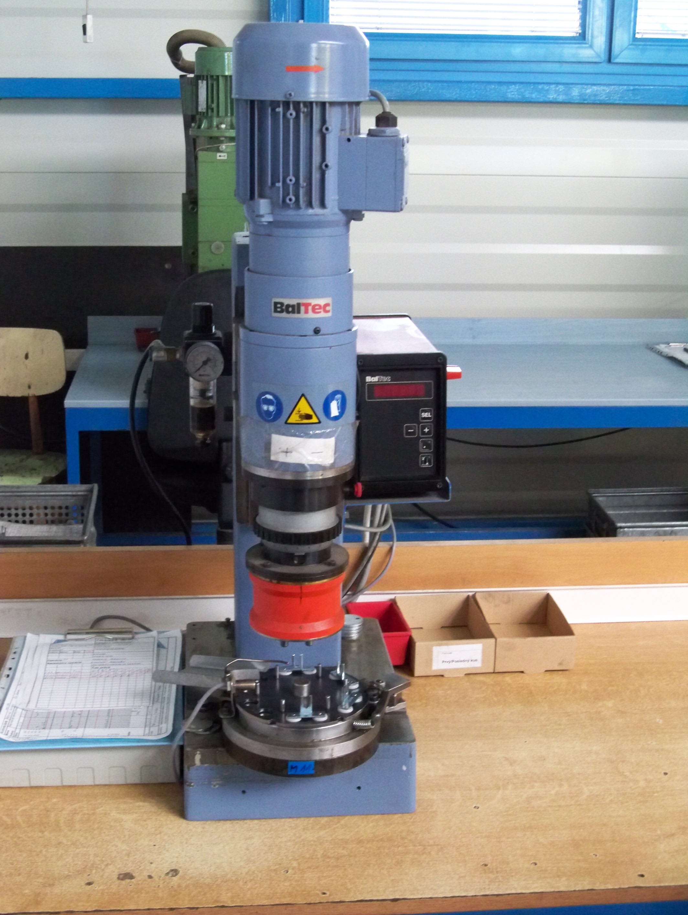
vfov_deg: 38.2
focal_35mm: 50
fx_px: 1323
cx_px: 344
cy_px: 458
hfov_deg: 29.1
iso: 640
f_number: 3.8
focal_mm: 8.8
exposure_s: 1/30
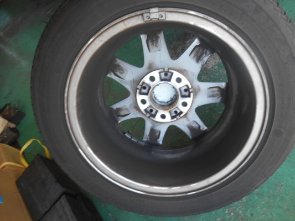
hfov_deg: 67.3
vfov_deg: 53.1
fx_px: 222
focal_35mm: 26
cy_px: 110
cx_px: 148
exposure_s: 1/40
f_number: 3.4
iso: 80
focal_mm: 4.7
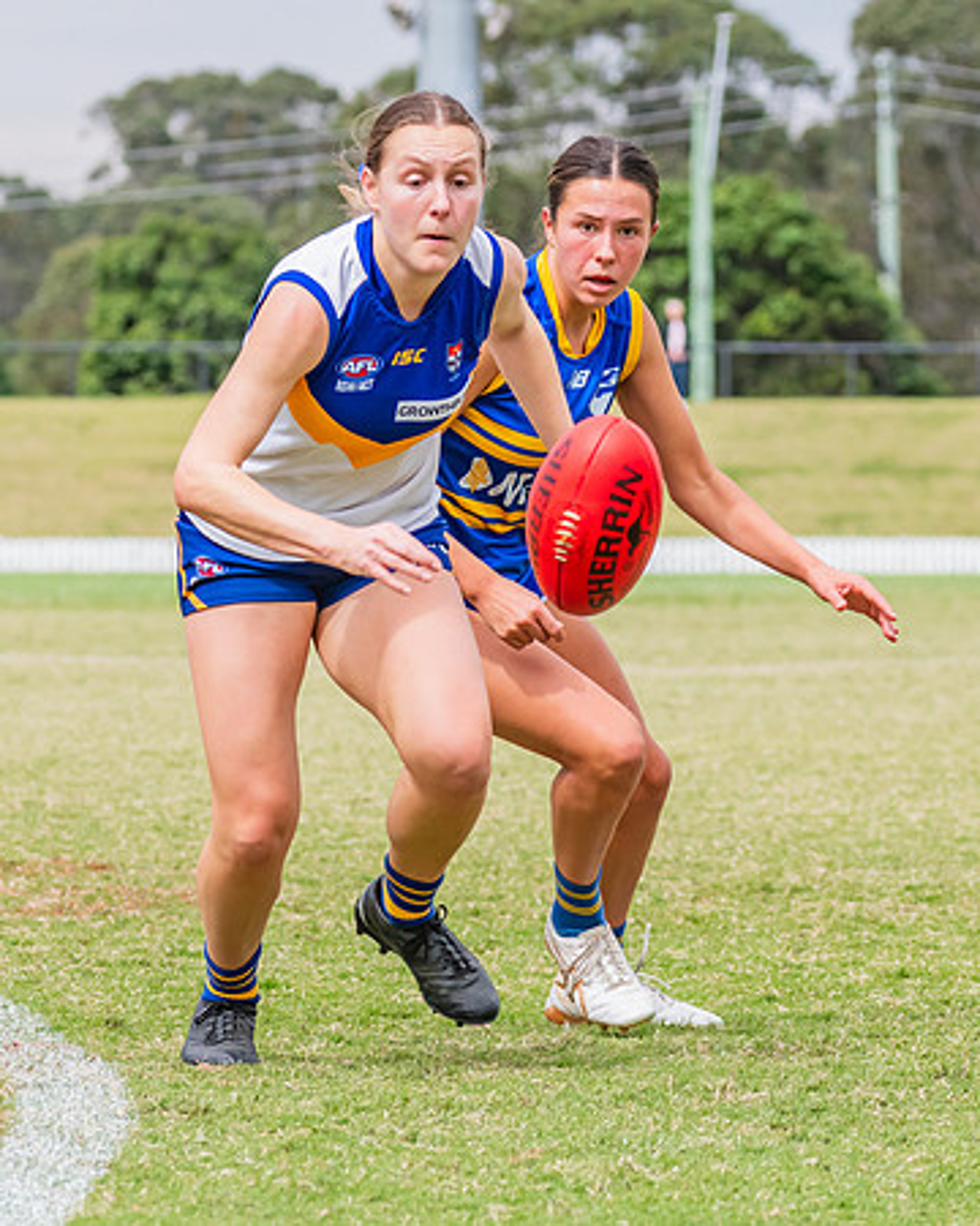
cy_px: 556
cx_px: 323
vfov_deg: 6.2
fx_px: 11265
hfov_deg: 5.0
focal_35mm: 311
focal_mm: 170
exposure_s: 1/1250
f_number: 9
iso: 800
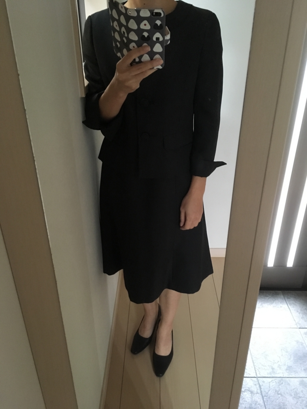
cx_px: 154
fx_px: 343
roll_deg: +0.9
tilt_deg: -28.4
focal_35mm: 29
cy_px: 204
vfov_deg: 61.7
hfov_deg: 48.2
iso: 250
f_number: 2.2
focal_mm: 4.15
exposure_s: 1/15
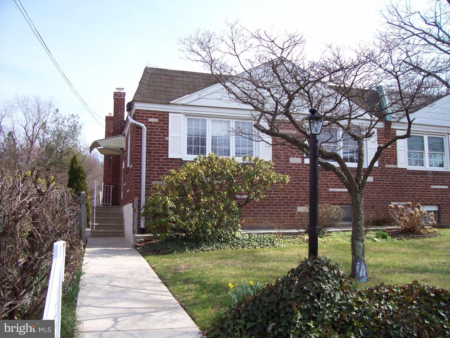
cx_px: 225
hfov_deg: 54.0
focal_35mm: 34
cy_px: 169
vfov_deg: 41.8
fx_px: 442
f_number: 2.7
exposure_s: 1/728
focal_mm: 5.6
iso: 80
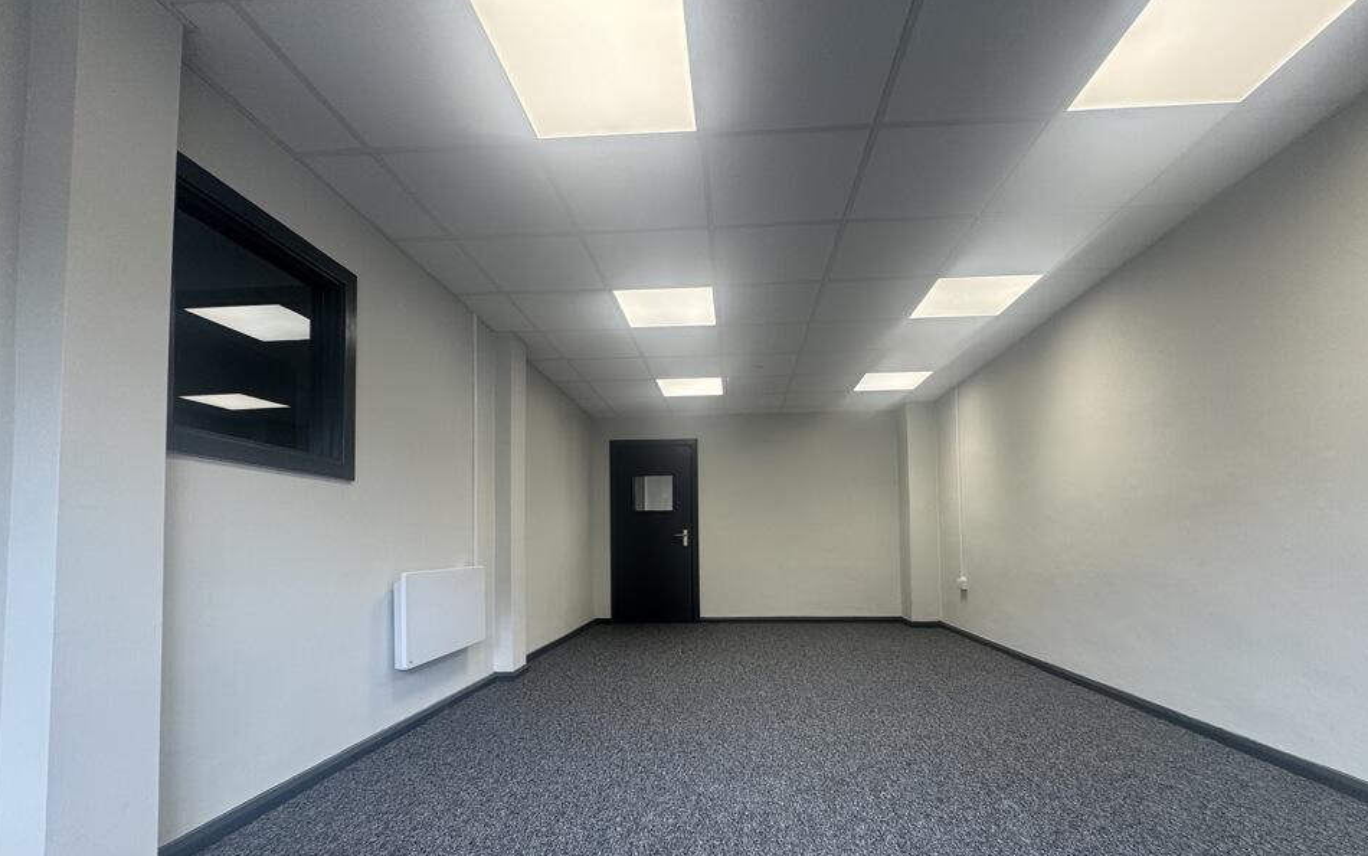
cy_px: 523
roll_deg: +0.8
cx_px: 706
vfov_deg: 70.4
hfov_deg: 97.8
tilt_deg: +2.0
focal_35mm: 16
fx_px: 597
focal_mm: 2.22
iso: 100
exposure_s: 1/99
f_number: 2.2
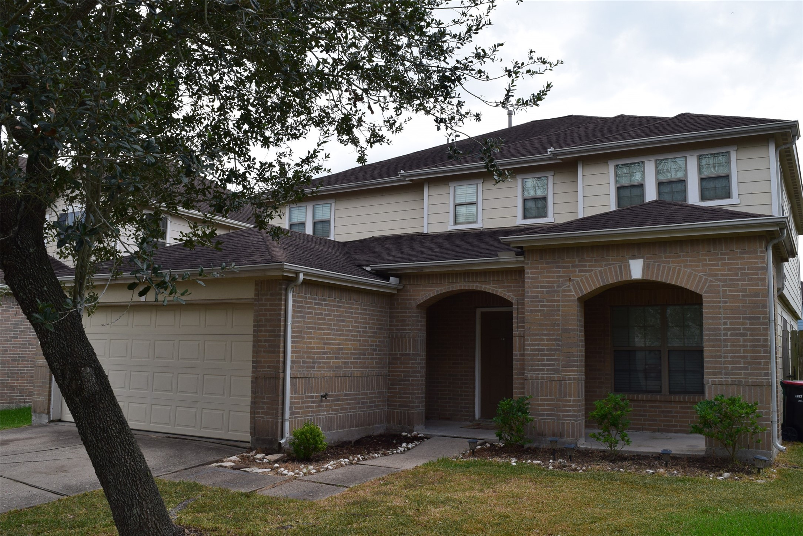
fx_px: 736
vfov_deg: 40.0
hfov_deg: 57.2
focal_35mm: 33
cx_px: 402
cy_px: 268
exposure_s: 1/320
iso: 400
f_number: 10
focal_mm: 22
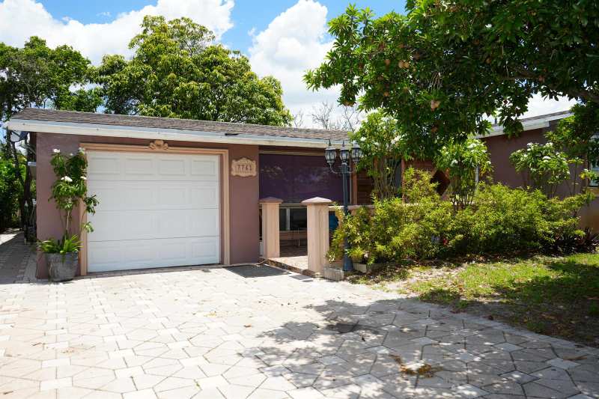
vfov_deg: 46.4
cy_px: 200
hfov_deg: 65.5
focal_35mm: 28
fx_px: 466
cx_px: 300
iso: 100
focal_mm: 28
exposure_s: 1/250
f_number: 7.1
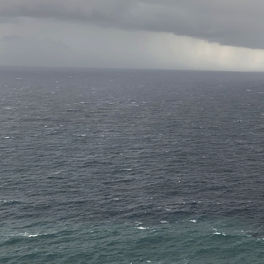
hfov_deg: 23.0
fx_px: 561
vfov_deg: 26.4
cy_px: 96
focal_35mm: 65
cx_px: 360
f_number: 1.8
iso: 25
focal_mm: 4.25
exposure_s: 1/191
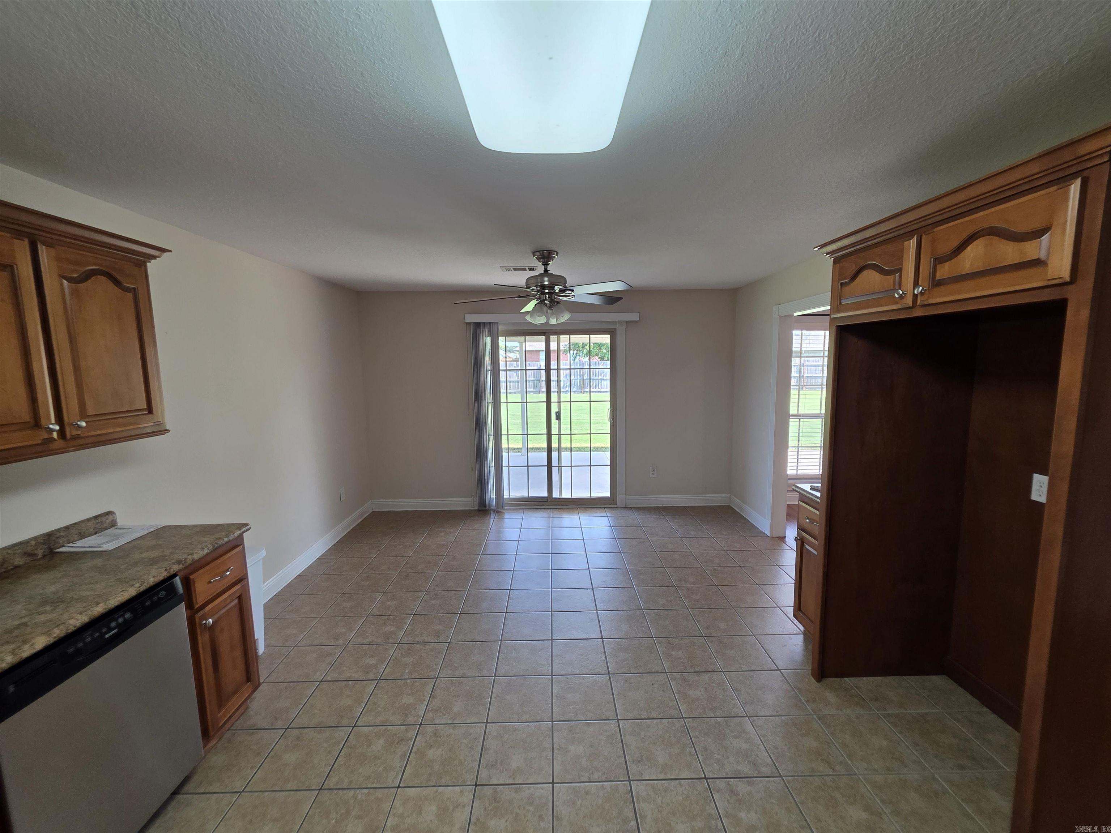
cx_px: 556
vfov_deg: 89.9
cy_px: 416
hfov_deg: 106.2
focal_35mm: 13
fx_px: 417
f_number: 1.9
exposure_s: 1/120
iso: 100
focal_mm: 2.2
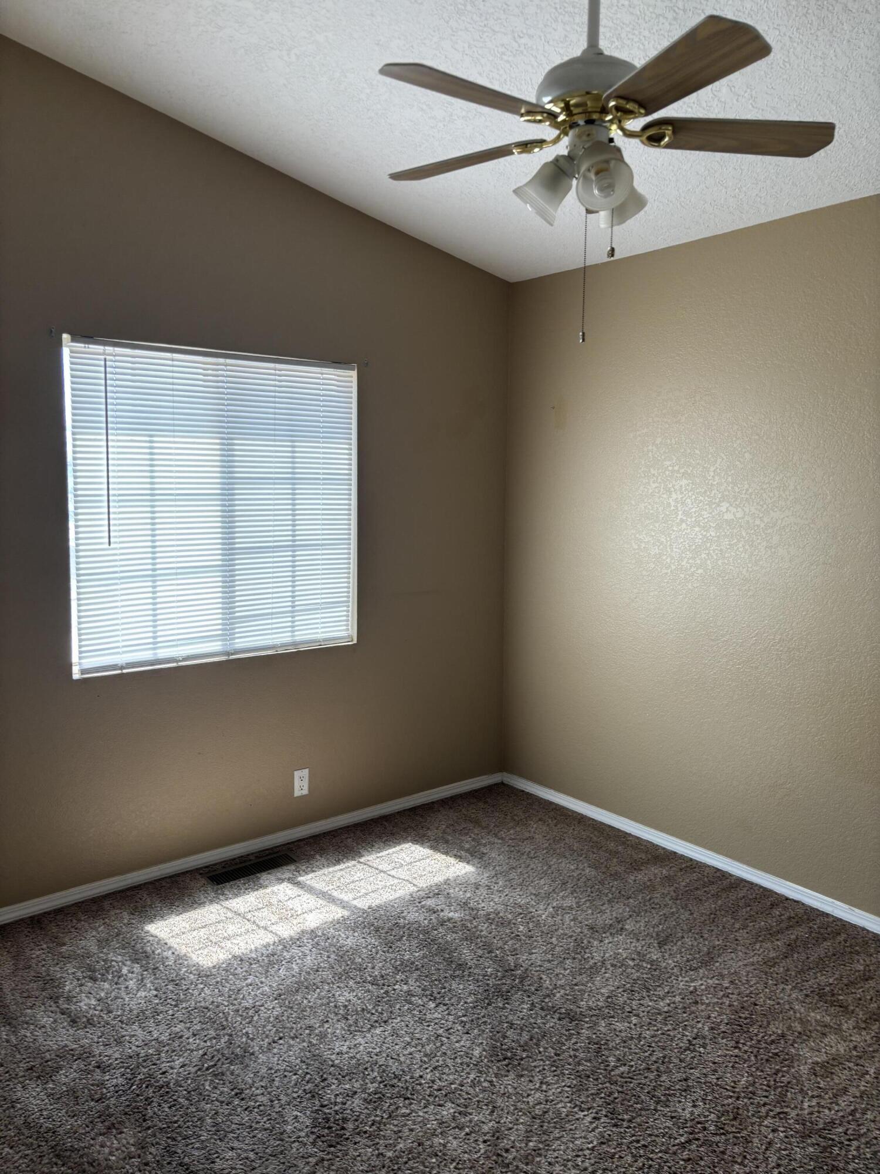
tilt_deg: -5.7
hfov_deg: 53.1
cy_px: 587
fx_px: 881
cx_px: 440
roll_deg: -1.8
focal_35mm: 26
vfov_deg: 67.3
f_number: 1.6
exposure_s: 1/121
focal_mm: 5.96
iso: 64
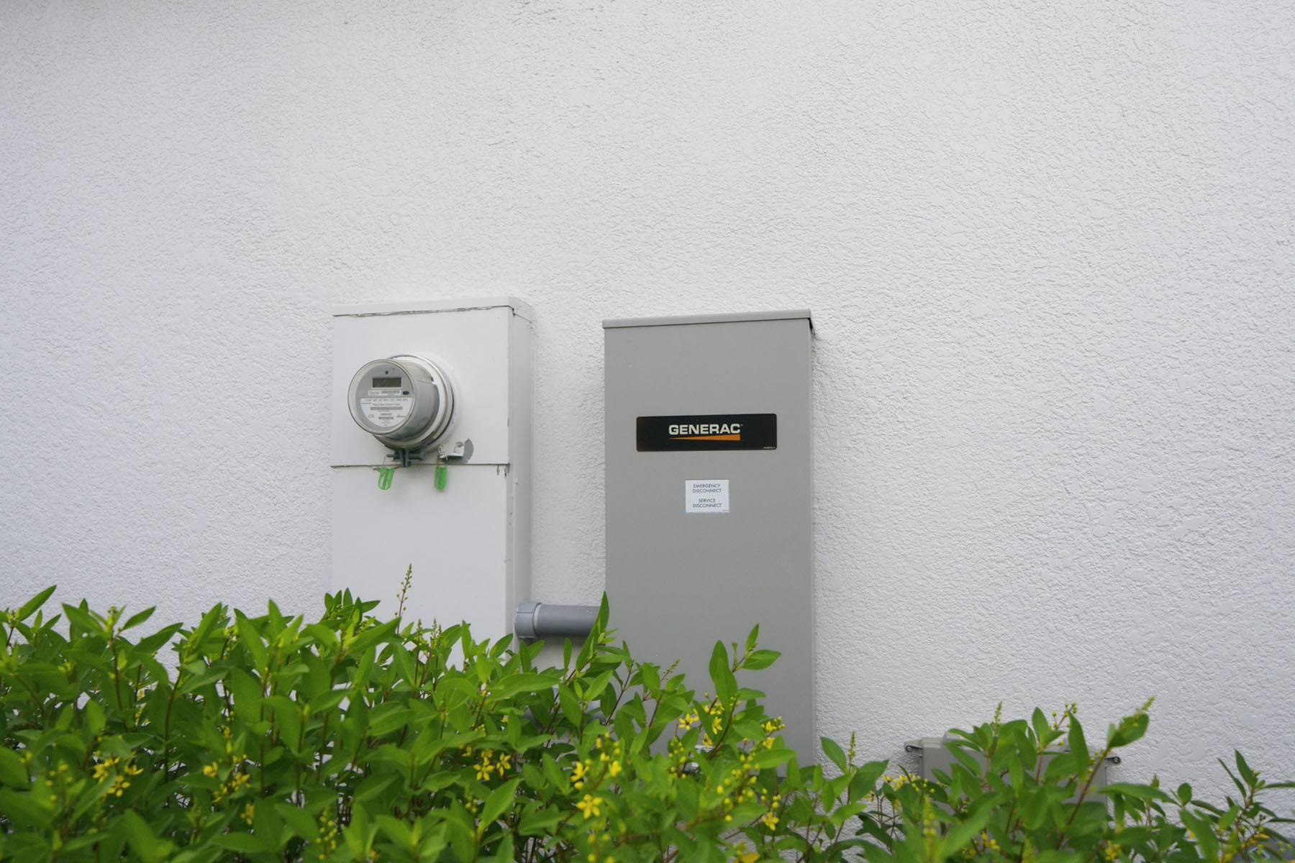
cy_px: 432
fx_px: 863
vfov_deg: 53.1
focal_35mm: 24
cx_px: 648
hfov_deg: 73.7
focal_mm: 24
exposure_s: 1/2500
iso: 640
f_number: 4
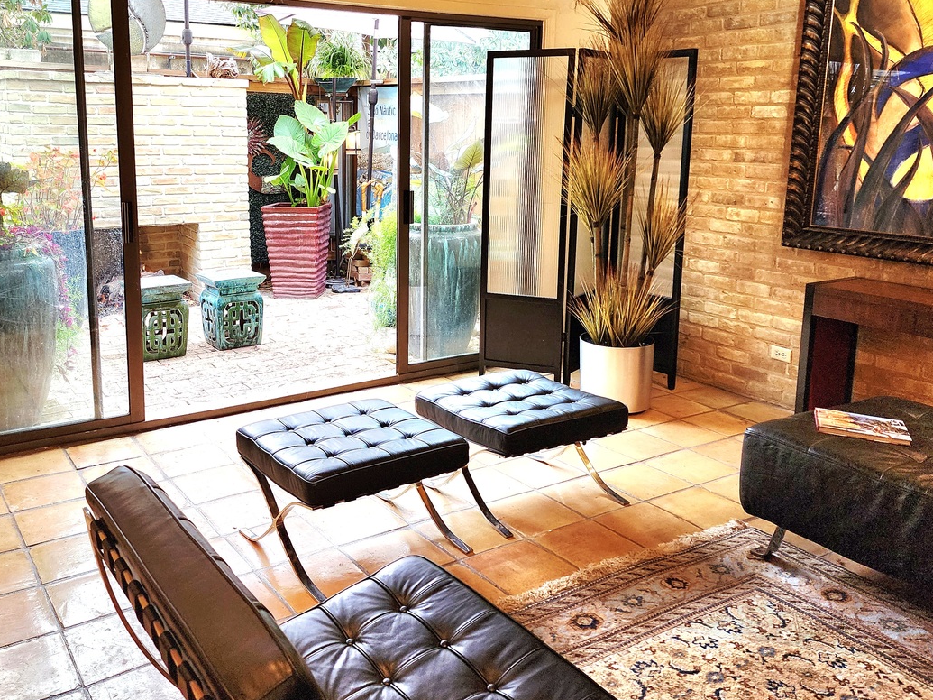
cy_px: 277
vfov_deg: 43.9
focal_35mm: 32
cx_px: 405
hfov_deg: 56.6
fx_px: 862
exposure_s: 1/120
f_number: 1.8
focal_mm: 6.4
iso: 320
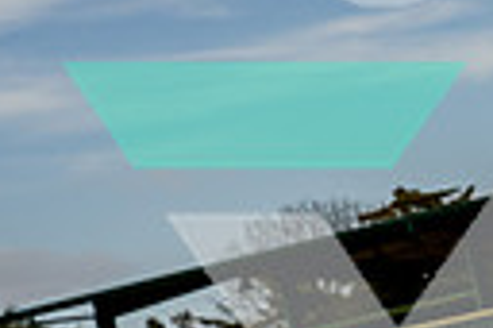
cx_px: 1044
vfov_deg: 7.4
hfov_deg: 10.1
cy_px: 268
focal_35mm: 186
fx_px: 2544
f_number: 11
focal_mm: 41
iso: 160
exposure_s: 1/250
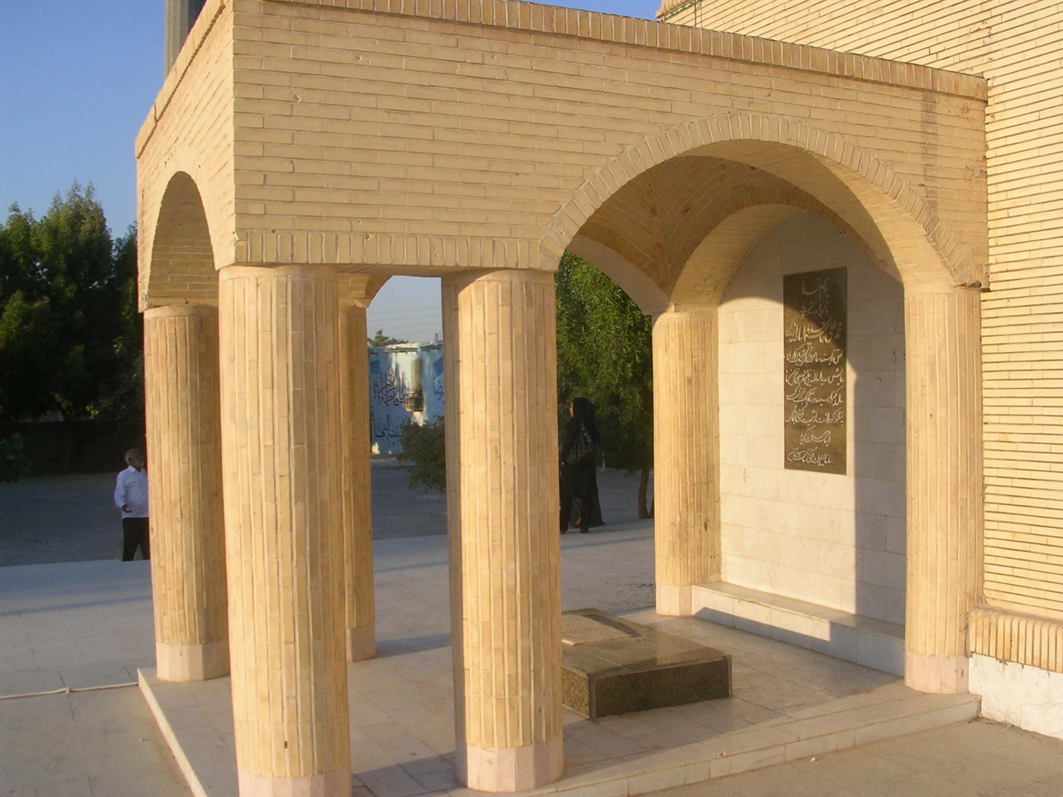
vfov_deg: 37.7
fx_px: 1167
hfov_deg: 49.0
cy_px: 398
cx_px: 532
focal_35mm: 38
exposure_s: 1/158
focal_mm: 5.8
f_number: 5.6
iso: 50
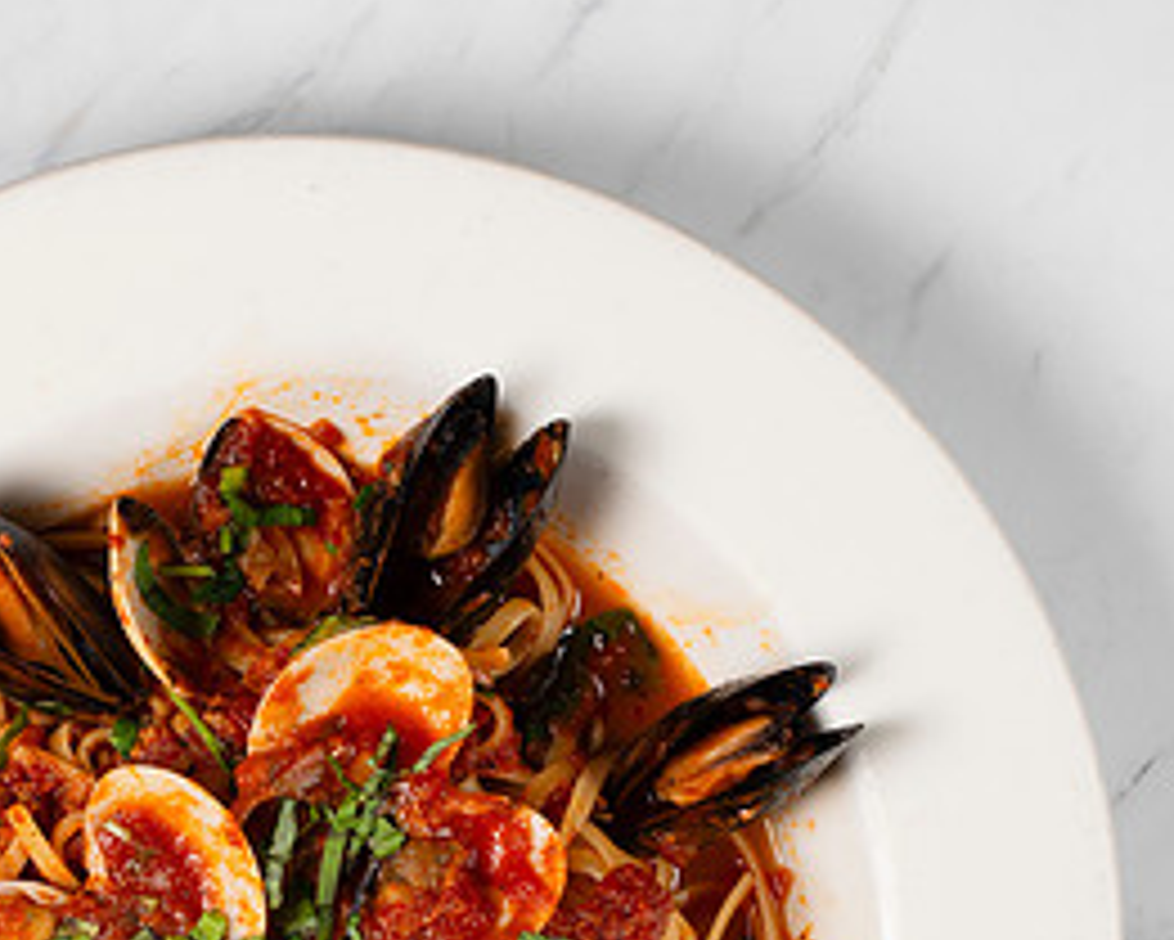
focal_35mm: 129
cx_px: 294
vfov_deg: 11.9
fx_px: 4484
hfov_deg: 14.9
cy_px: 912
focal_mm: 50
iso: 200
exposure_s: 1/200
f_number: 9
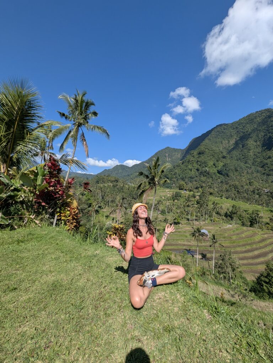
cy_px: 182
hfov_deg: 90.1
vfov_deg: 106.1
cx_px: 136
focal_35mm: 13
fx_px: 136
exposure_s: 1/1773
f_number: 2.2
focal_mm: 1.95
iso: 43
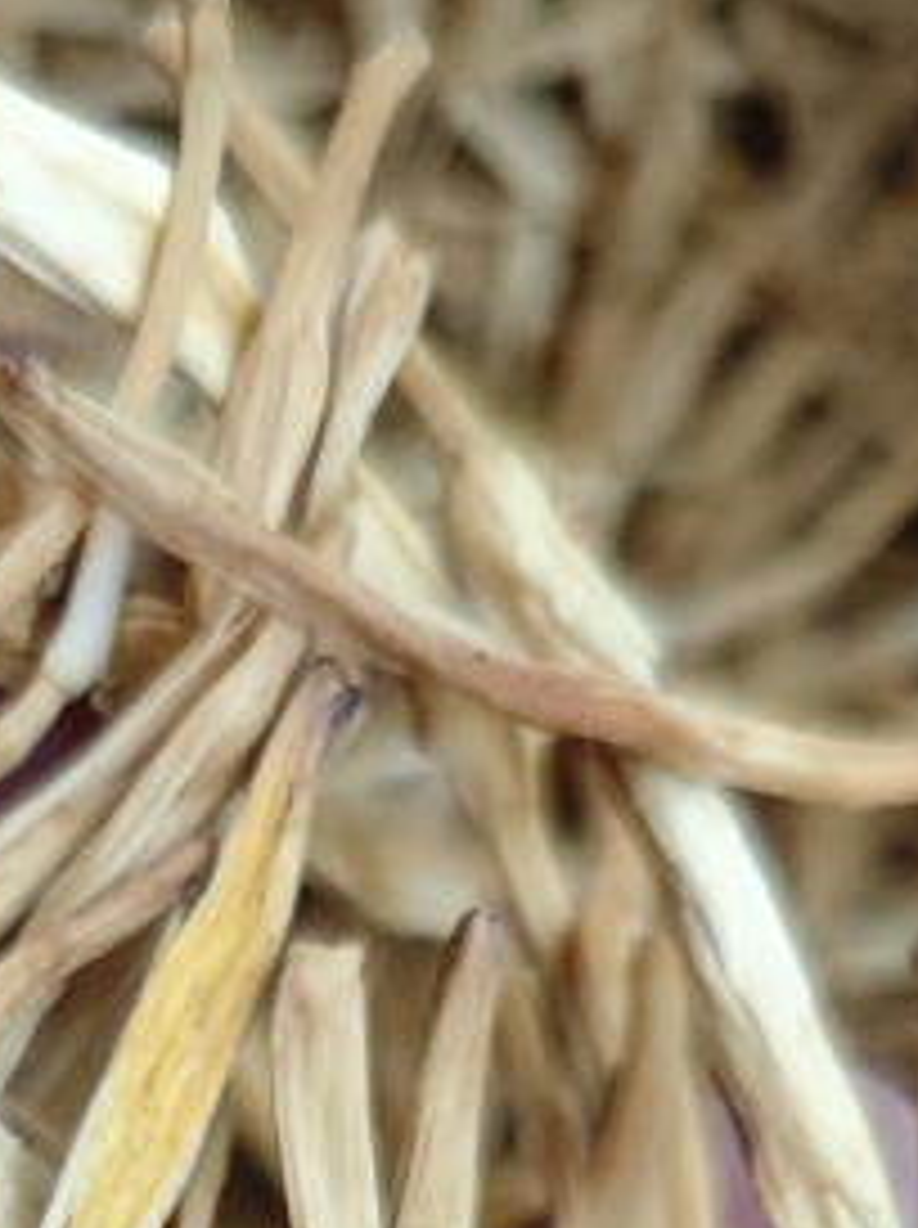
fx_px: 3190
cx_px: 4
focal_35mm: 90
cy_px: 1959
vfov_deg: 18.7
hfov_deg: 16.1
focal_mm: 6.68
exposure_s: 1/473
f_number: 1.42
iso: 2000
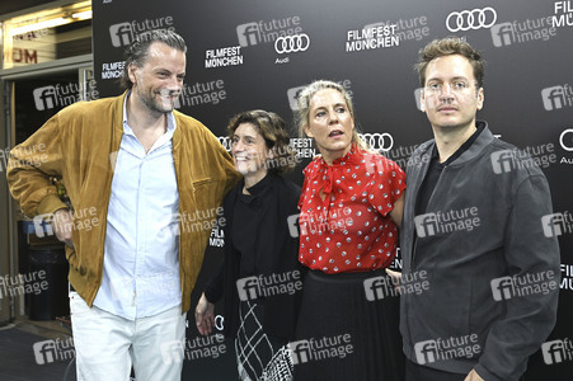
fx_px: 700
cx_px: 286
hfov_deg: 44.5
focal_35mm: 44
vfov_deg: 30.5
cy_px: 190
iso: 800
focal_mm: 44
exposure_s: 1/200
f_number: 6.3
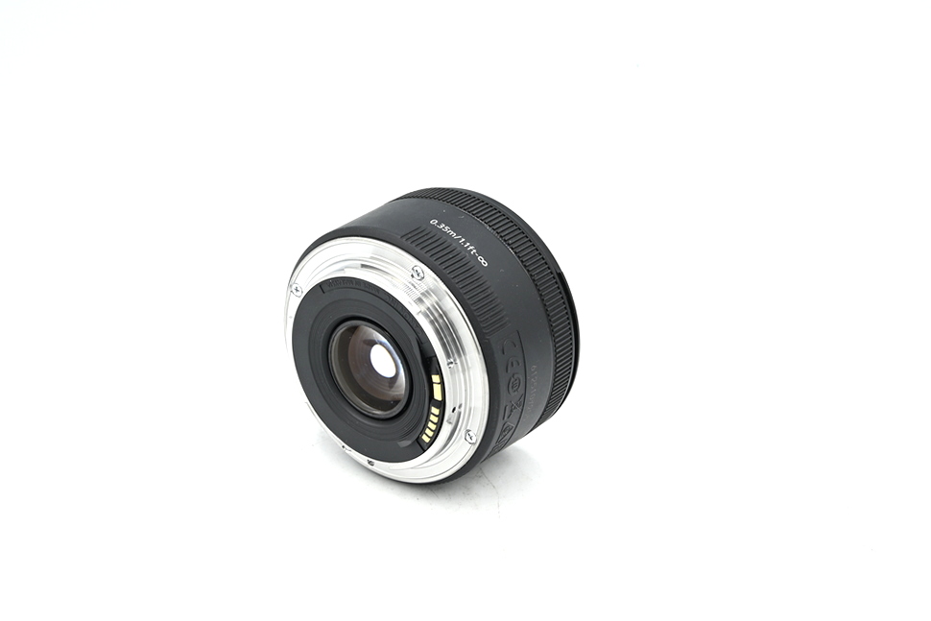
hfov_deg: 27.0
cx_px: 466
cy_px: 310
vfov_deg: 18.2
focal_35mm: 75
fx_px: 1940
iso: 100
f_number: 14
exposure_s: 1/13
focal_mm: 75
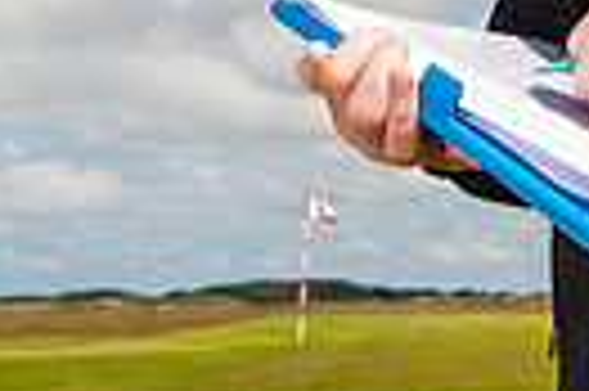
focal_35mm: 142
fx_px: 2320
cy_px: -328
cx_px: 490
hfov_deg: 14.4
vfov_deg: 9.2
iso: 320
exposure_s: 1/1600
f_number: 8
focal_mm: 32
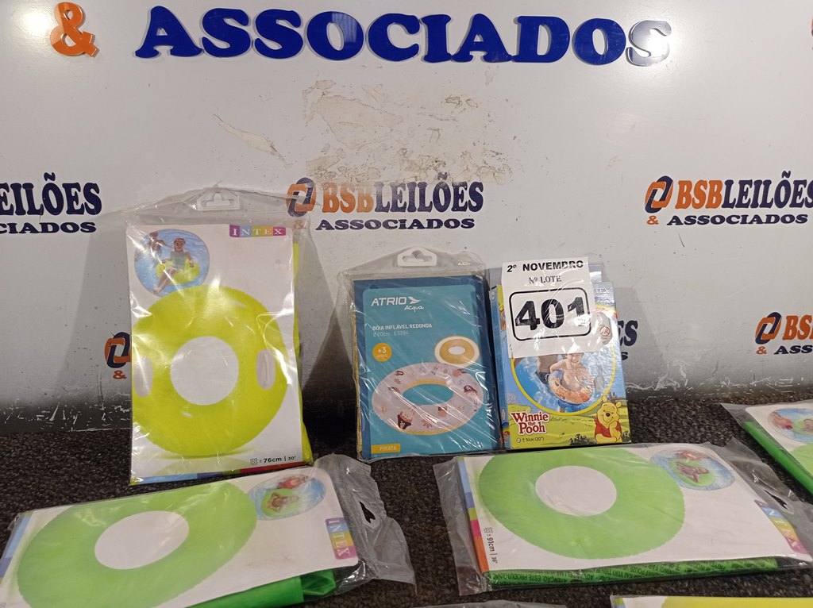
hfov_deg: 63.5
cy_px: 304
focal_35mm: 28
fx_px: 657
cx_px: 406
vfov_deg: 49.7
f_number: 1.79
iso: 100
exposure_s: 1/144
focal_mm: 4.7
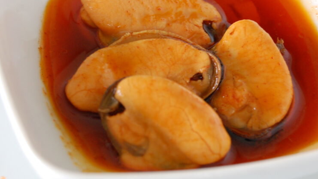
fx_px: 1179
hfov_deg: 15.4
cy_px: 41
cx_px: 168
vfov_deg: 8.7
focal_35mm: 140
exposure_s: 1/20
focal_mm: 55
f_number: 5.6
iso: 800
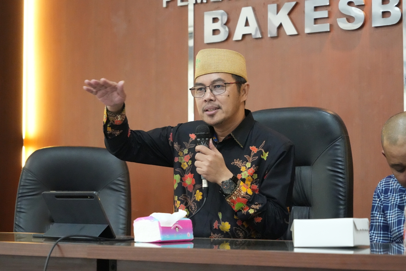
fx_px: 1139
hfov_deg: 20.2
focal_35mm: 101
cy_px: 136
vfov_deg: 13.6
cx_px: 203
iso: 16000
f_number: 5.6
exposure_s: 1/125
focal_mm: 101
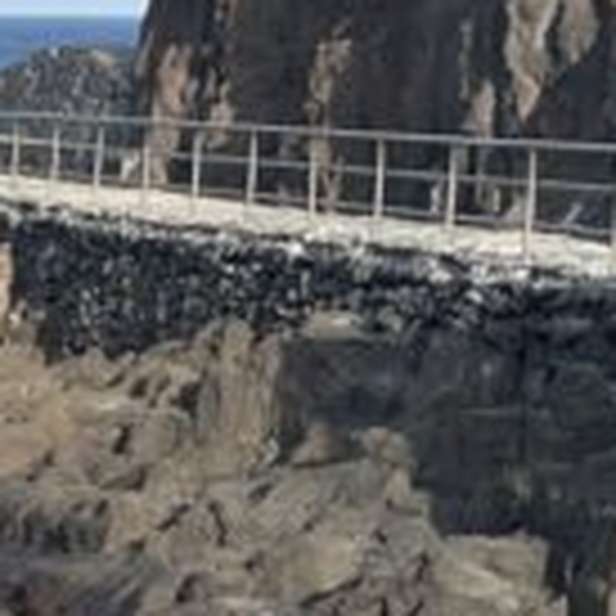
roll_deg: -0.1
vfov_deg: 10.9
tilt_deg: -9.2
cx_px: -764
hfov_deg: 9.9
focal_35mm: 159
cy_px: 571
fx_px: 3201
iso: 80
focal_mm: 6.86
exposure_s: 1/2525
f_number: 1.78
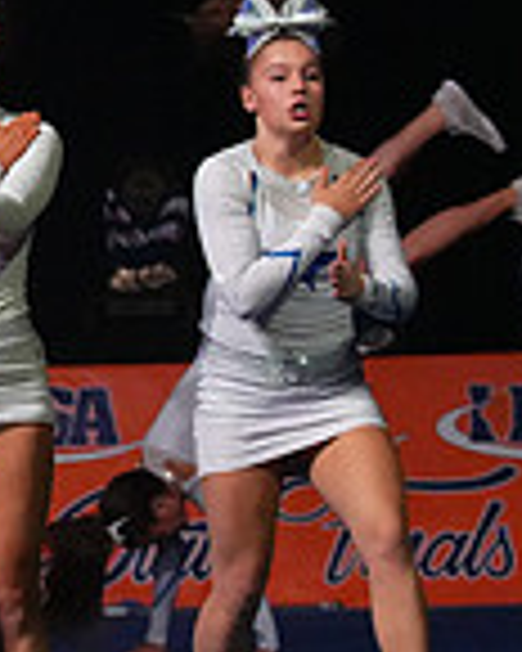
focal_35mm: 489
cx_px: -742
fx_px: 9443
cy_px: 268
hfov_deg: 3.1
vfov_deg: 4.0
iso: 16000
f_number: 5.6
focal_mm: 130
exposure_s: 1/1250
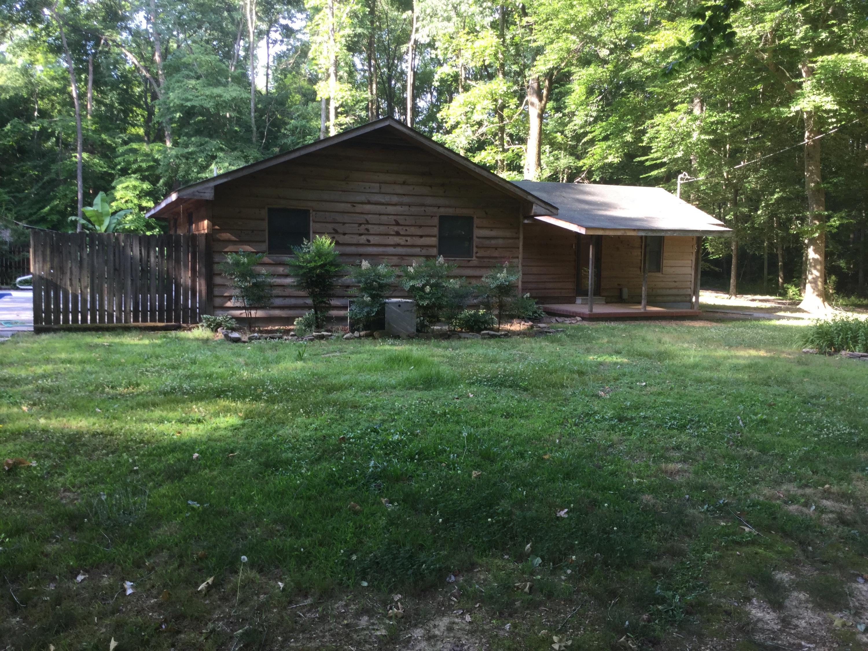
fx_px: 777
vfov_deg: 45.4
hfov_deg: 58.4
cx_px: 434
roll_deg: -1.5
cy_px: 326
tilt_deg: -6.3
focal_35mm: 31
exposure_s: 1/60
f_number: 2.4
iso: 25
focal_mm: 3.3
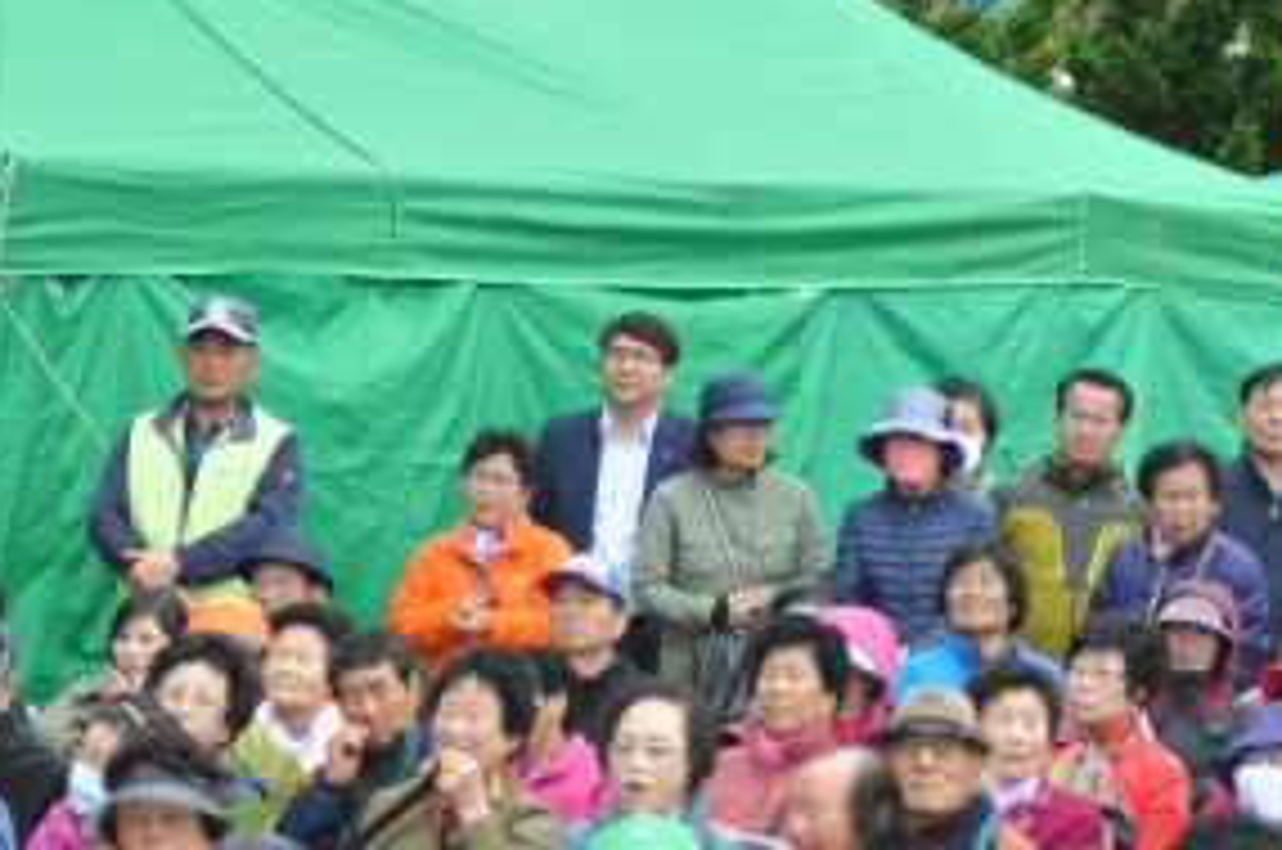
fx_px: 23961
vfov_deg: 2.0
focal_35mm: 674
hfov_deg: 3.1
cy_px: 438
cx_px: 981
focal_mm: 200
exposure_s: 1/2000
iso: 1000
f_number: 3.2
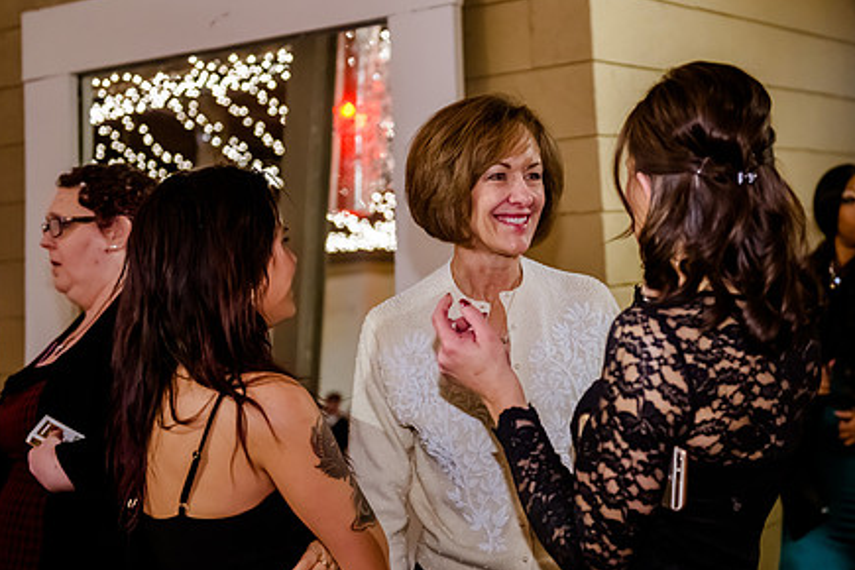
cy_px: 314
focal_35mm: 64
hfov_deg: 31.3
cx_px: 515
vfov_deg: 21.2
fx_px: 1520
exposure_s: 1/125
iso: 5000
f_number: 2.8
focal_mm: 48
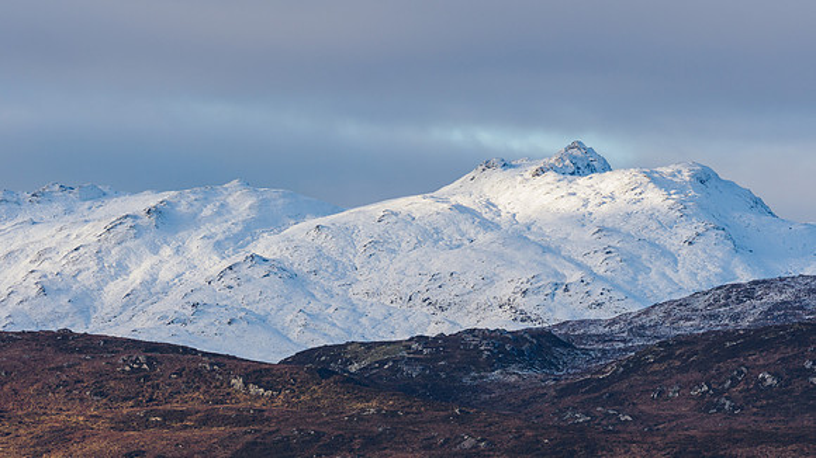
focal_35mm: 655
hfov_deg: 3.3
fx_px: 14165
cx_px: 408
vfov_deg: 1.9
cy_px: 197
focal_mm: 300
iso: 200
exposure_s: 1/400
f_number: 6.3
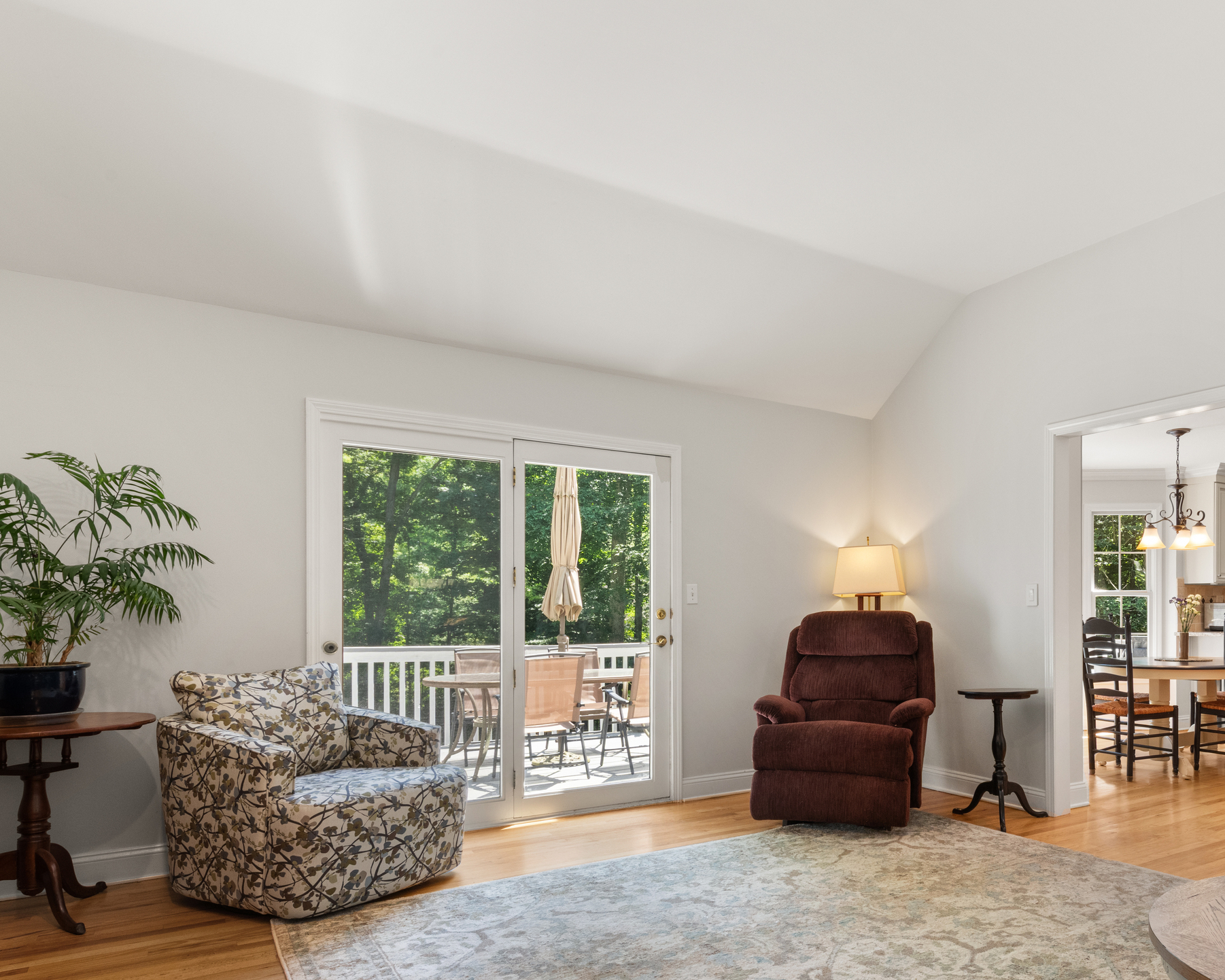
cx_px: 839
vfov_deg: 58.2
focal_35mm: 24
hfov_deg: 67.9
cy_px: 595
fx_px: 870
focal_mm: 15
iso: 400
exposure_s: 1/2
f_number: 11
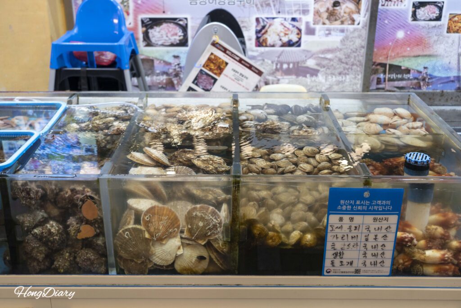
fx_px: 525
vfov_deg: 32.6
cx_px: 230
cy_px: 154
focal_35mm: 41
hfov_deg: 47.4
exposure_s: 1/160
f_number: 5
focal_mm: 41
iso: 1250
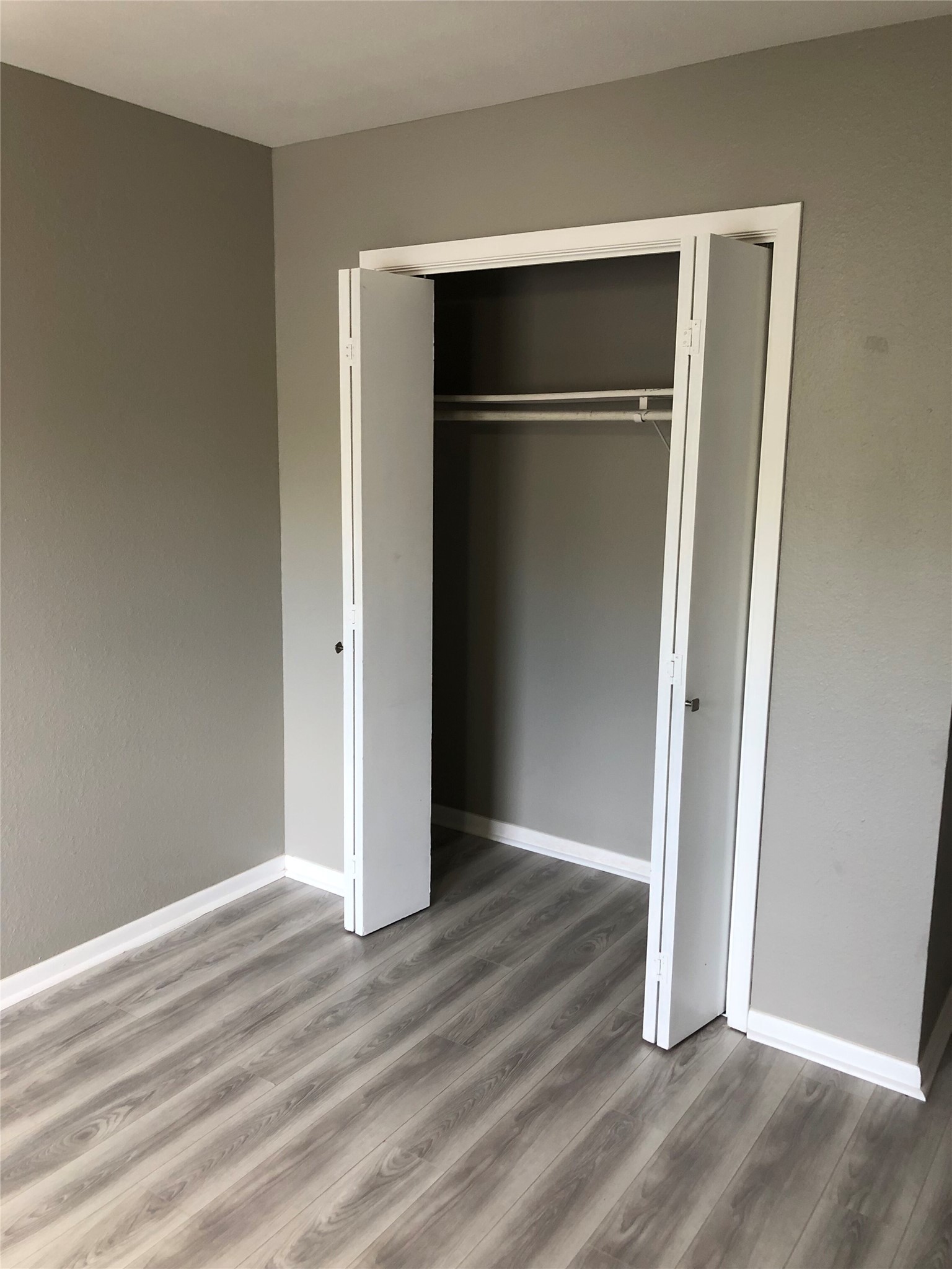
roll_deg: -0.4
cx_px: 476
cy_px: 634
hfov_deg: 49.7
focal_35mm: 28
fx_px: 1027
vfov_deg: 63.4
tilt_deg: -5.8
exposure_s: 1/30
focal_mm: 3.99
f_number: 1.8
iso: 32
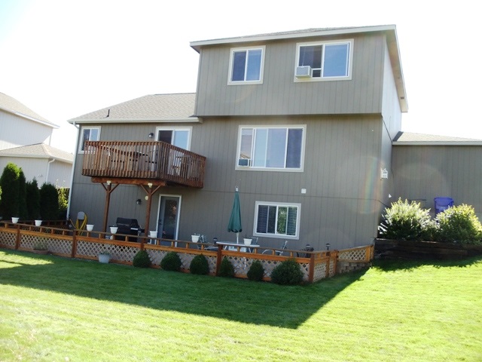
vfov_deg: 32.9
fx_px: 613
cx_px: 241
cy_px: 181
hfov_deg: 42.9
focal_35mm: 44
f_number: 3.5
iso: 100
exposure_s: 1/250
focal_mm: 6
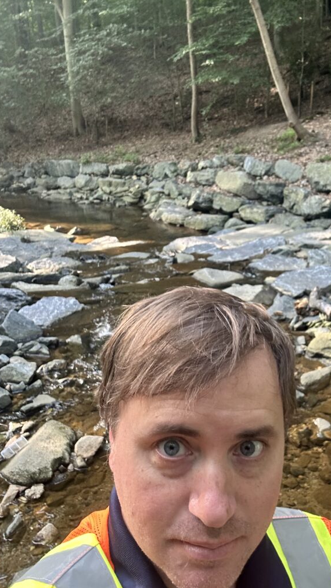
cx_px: 208
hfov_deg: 35.4
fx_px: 515
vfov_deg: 59.5
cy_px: 292
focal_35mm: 33
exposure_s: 1/75
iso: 80
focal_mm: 2.69
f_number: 1.9
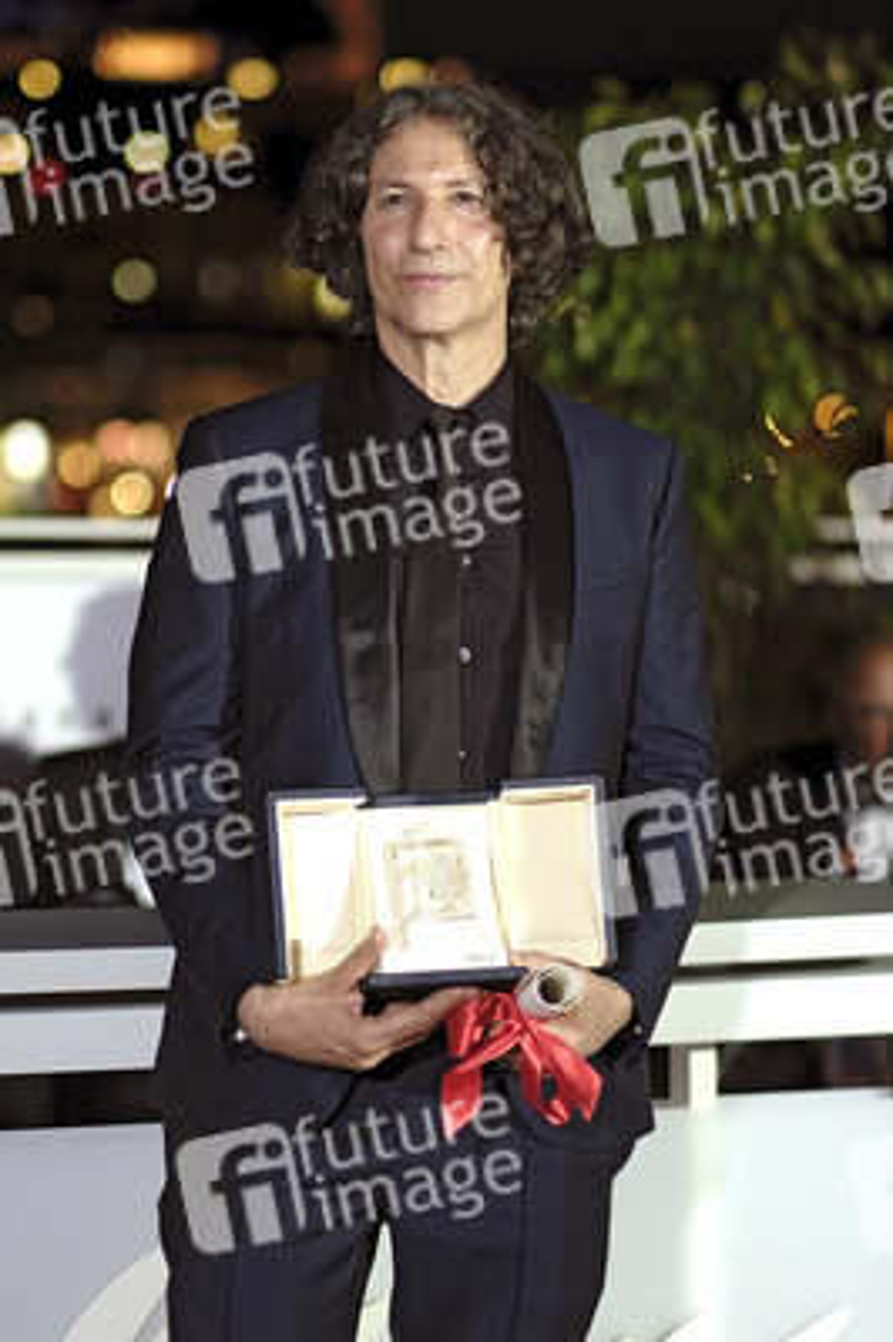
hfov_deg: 16.2
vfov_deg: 24.2
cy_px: 671
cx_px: 446
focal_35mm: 84
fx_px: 3131
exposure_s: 1/160
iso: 500
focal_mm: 56
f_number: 1.2
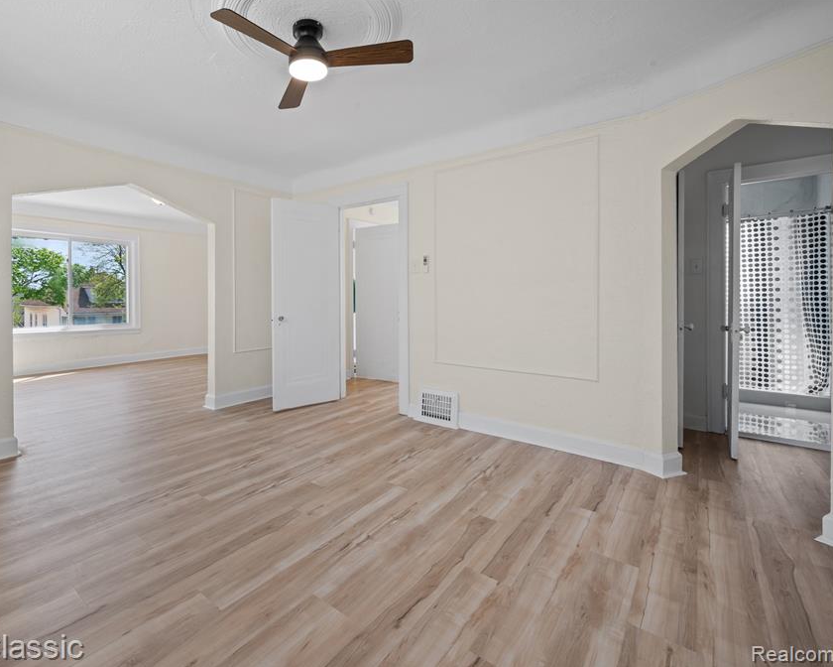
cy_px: 332
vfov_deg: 80.4
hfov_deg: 92.2
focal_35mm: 16
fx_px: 394
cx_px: 344
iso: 100
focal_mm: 14
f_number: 11
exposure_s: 1/4
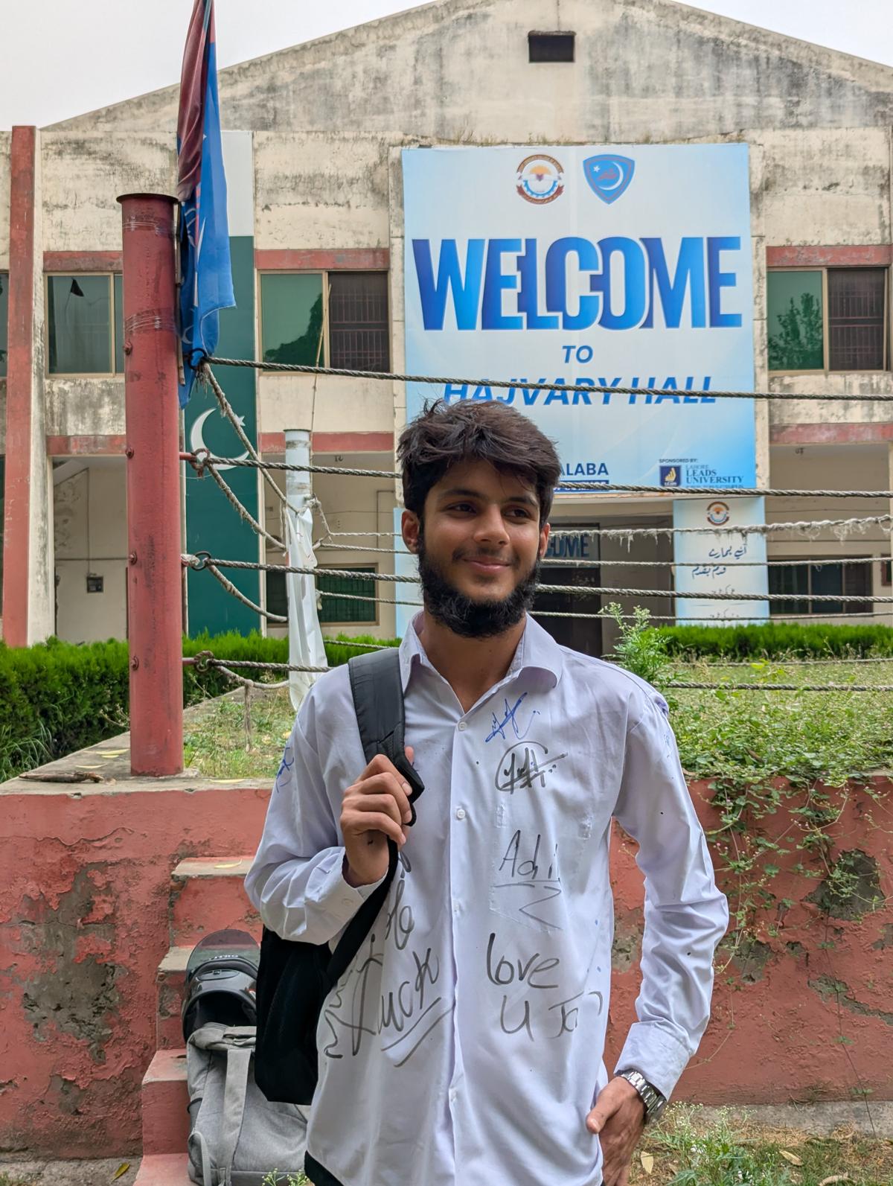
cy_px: 593
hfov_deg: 30.3
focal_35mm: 48
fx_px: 1646
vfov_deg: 39.6
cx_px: 446
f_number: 1.85
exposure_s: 1/974
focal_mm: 6.81
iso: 37
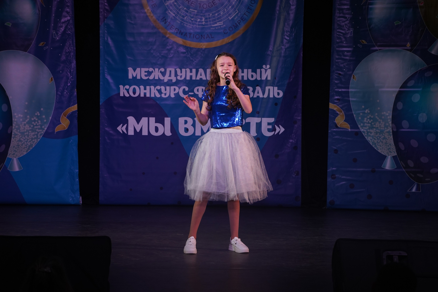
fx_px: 1679
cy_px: 146
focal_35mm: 138
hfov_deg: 14.9
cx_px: 219
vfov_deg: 9.9
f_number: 5.6
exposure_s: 1/250
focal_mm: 138
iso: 1600
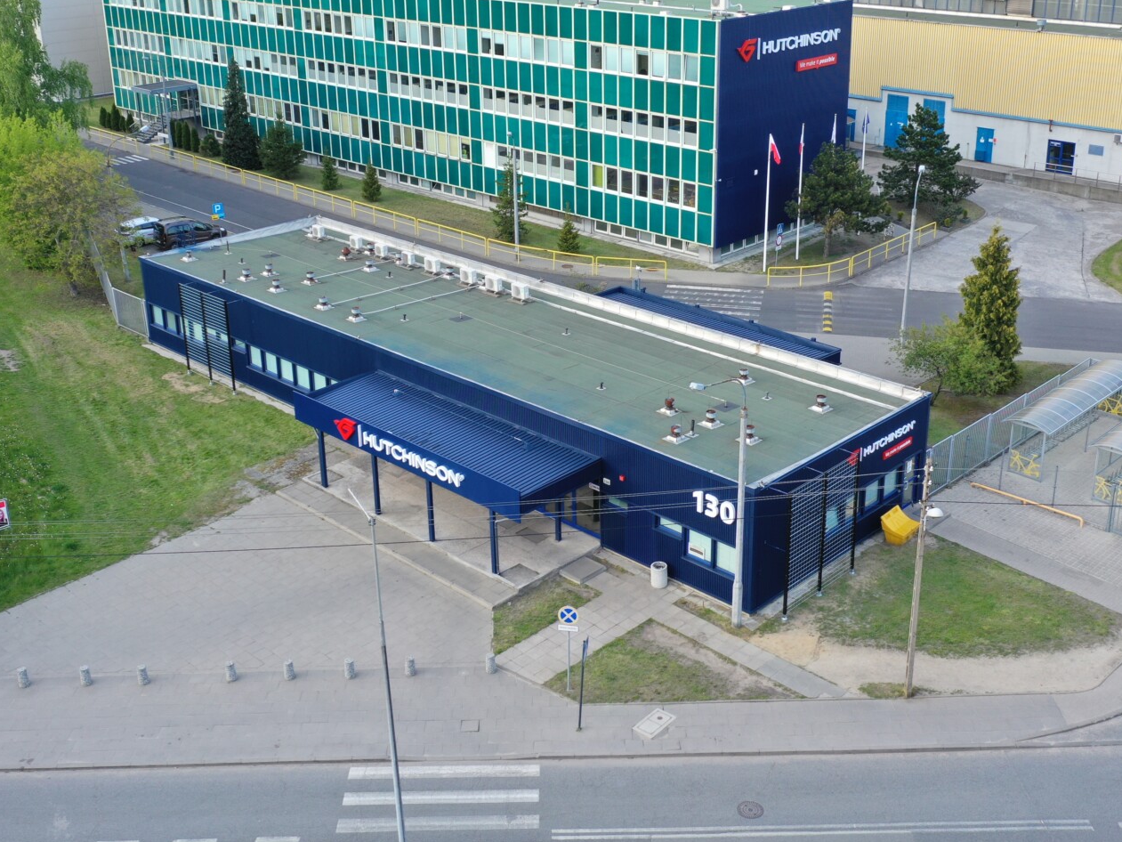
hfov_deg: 45.8
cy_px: 312
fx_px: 1329
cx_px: 578
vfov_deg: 34.9
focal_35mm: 41
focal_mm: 10.26
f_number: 4
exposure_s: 1/100
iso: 100
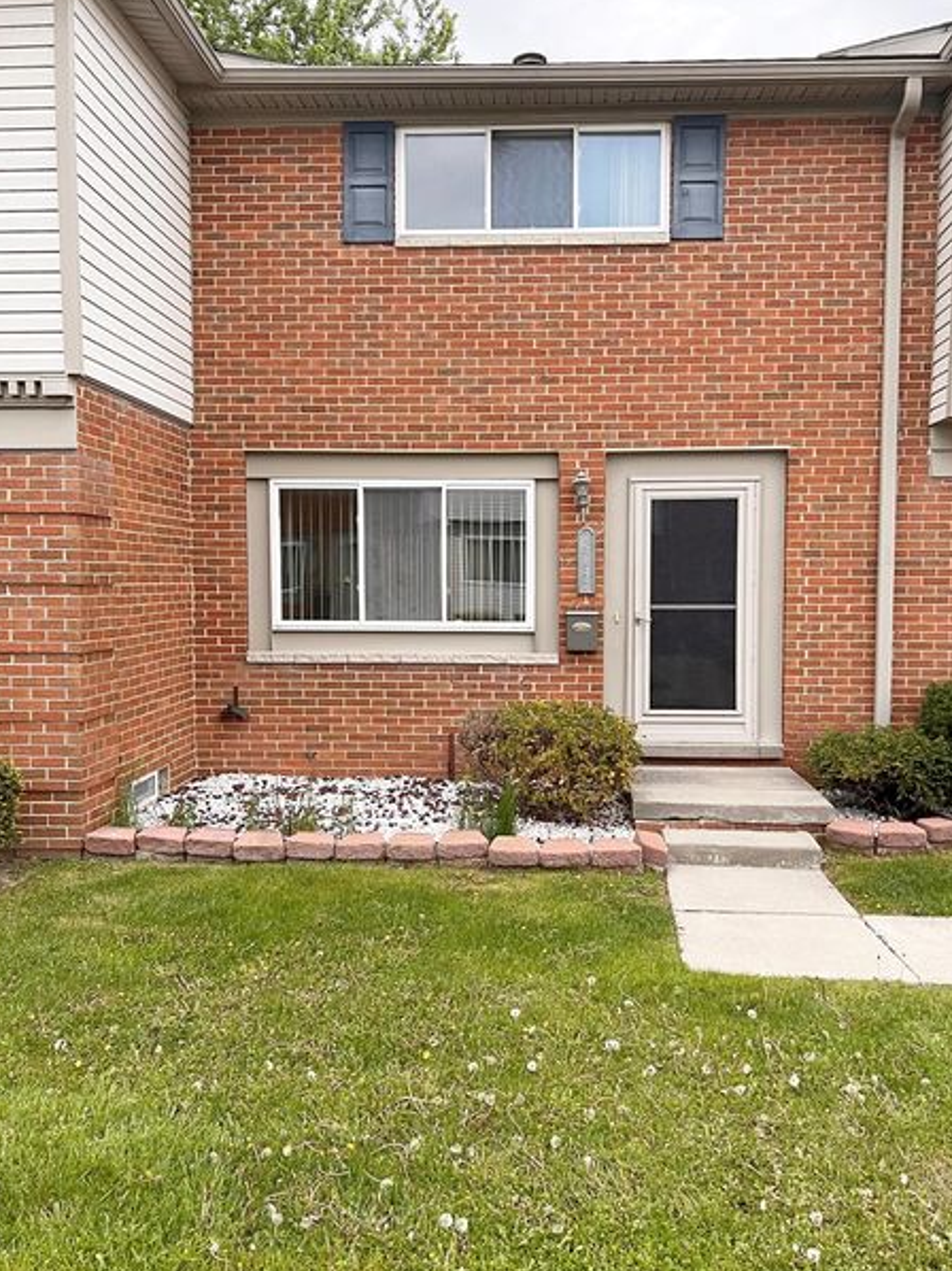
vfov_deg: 61.7
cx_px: 506
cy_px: 626
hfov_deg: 48.2
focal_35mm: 29
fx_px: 1064
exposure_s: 1/79
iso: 125
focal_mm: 5.7
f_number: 1.5
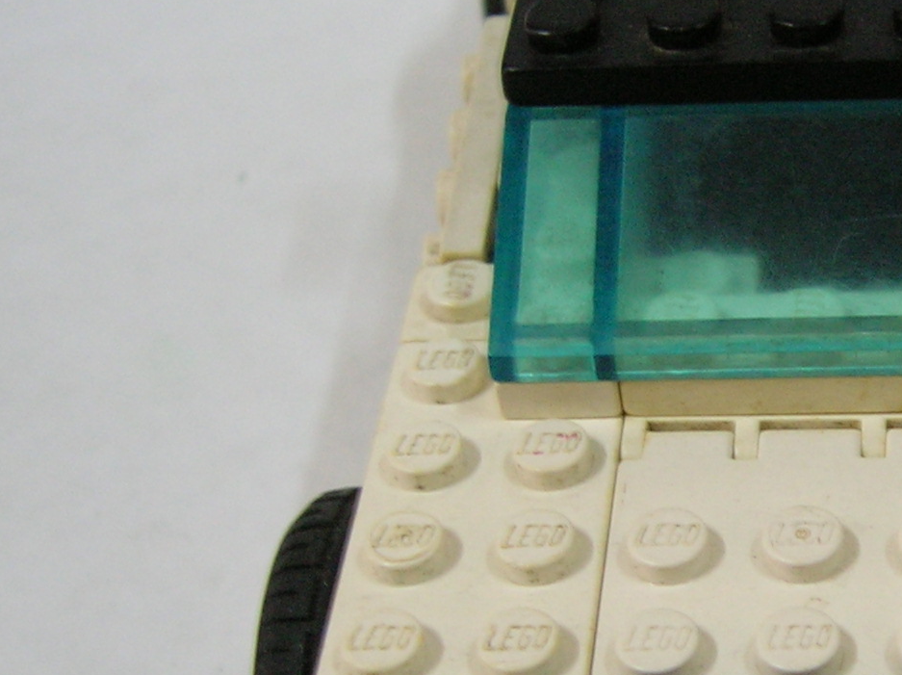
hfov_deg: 22.6
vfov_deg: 17.7
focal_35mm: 83
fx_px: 2161
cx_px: 915
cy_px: 465
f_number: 2.9
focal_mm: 5.7
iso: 100
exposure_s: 1/6.5
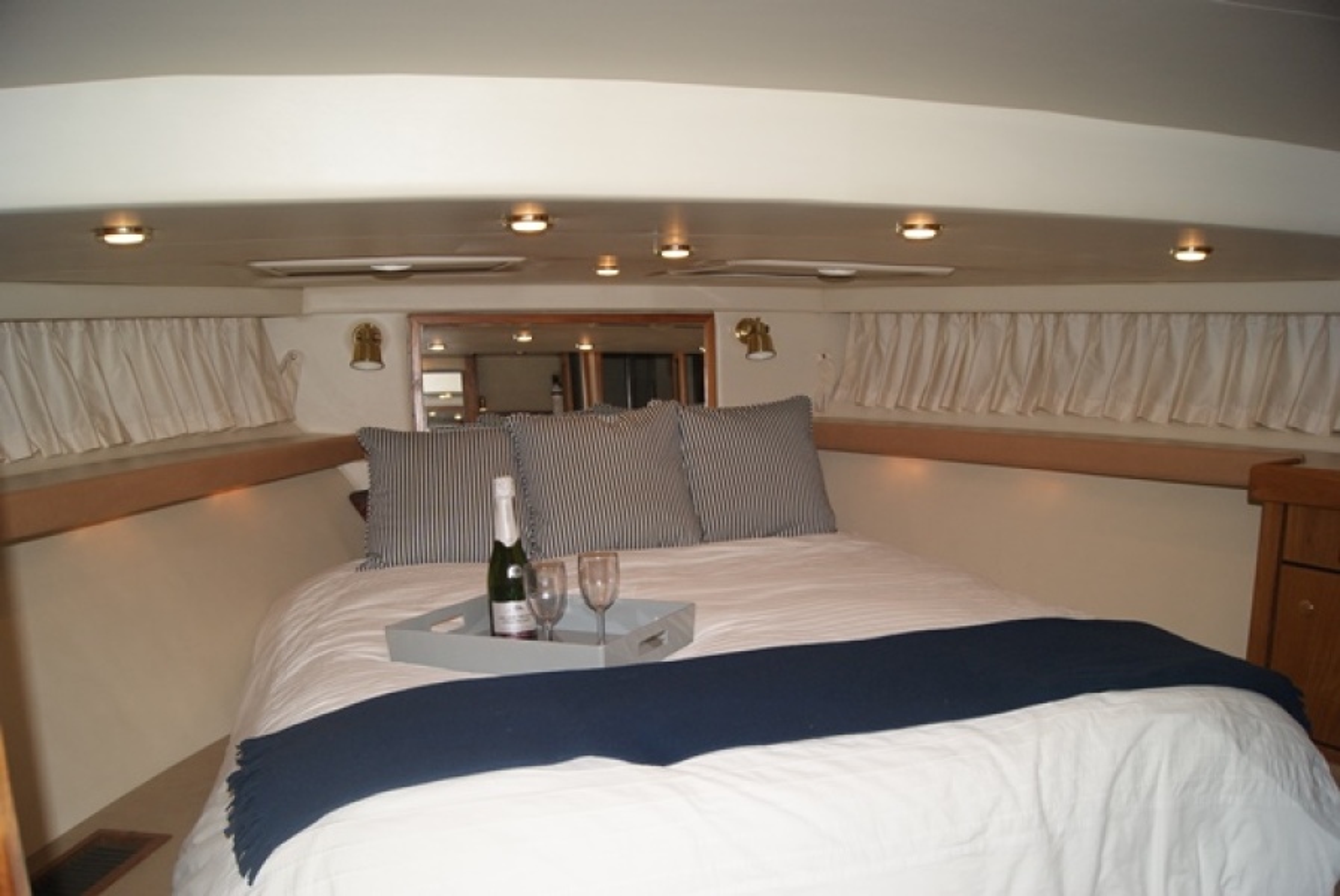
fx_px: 1006
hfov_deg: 67.3
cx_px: 670
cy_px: 448
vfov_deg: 48.0
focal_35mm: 27
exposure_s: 1/60
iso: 400
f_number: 5.6
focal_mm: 18
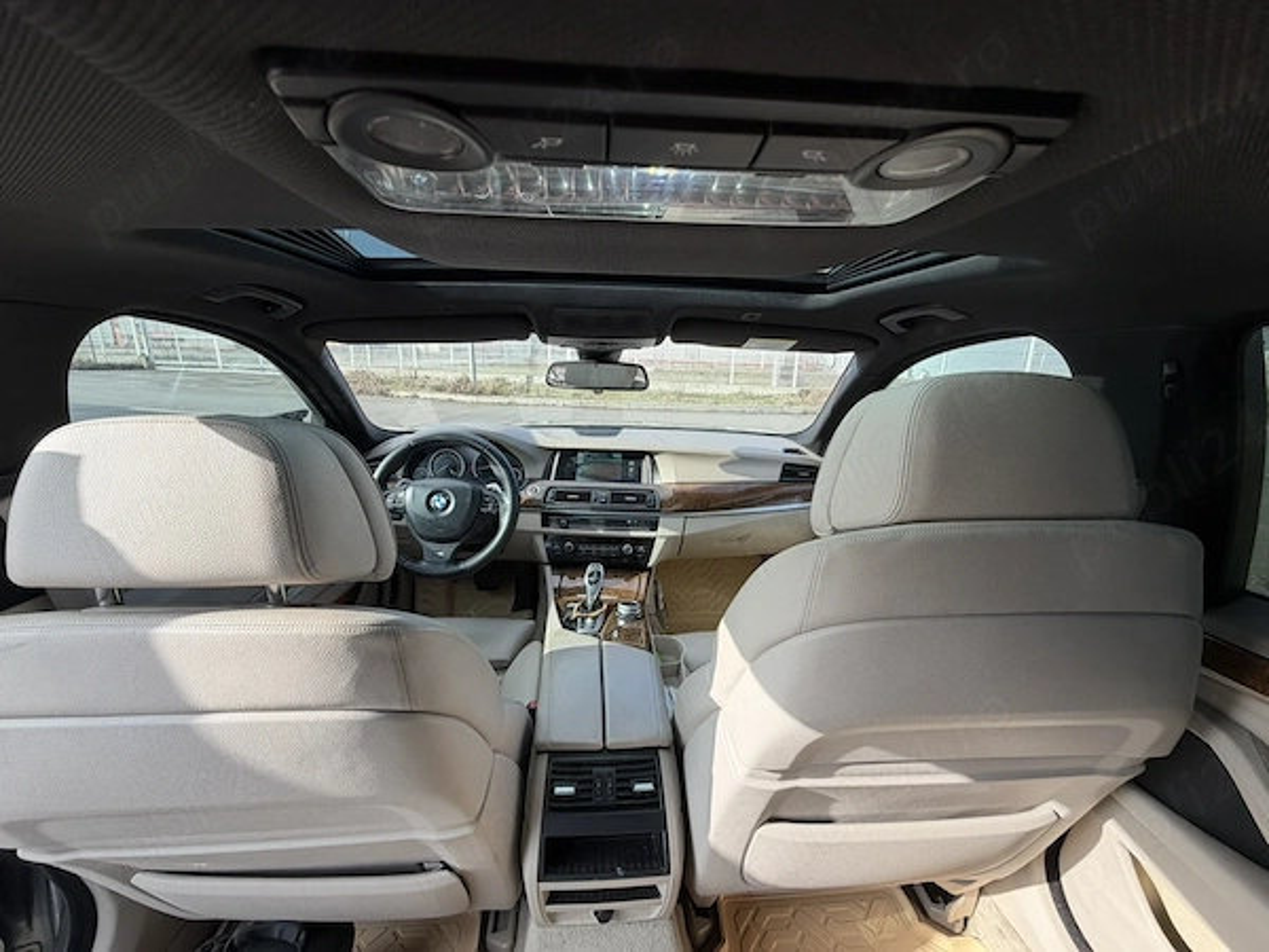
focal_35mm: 14
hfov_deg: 102.1
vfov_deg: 85.7
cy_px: 476
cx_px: 634
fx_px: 513
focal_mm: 2.22
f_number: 2.2
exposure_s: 1/379
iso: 50
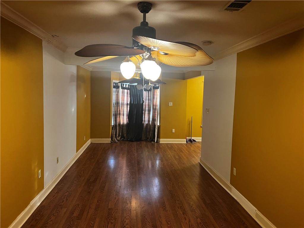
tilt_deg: -5.5
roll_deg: -1.0
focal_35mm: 26
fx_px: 228
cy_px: 114
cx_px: 152
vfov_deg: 53.1
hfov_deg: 67.3
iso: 320
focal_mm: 5.7
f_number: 1.5
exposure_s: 1/60
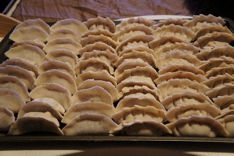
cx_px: 117
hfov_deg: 41.1
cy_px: 78
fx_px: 312
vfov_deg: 28.0
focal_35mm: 48
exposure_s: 1/25
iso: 1600
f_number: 4.5
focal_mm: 32
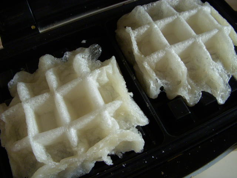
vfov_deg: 37.7
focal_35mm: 38
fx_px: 260
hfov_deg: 49.0
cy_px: 89
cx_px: 118
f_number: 3.3
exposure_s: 1/10
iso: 200
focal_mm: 6.3
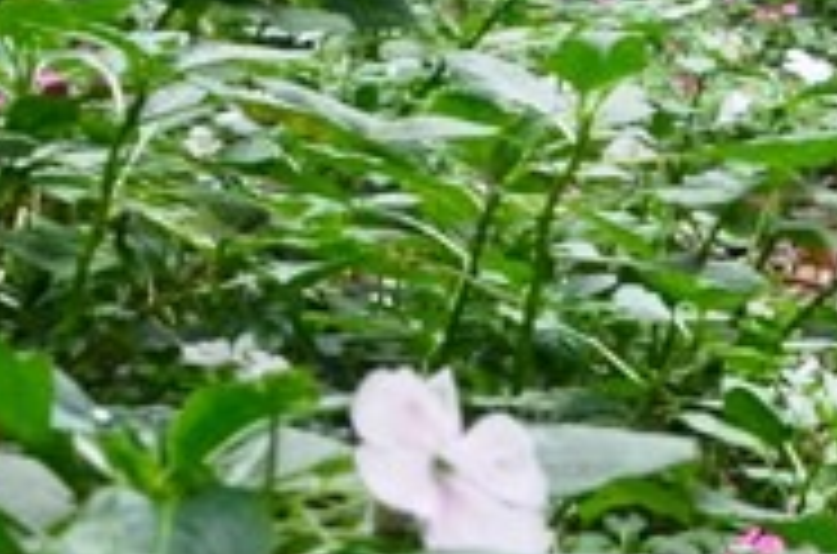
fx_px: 3455
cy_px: -99
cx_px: 1300
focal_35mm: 149
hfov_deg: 13.0
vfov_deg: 9.1
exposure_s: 1/100
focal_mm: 18
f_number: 9
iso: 400
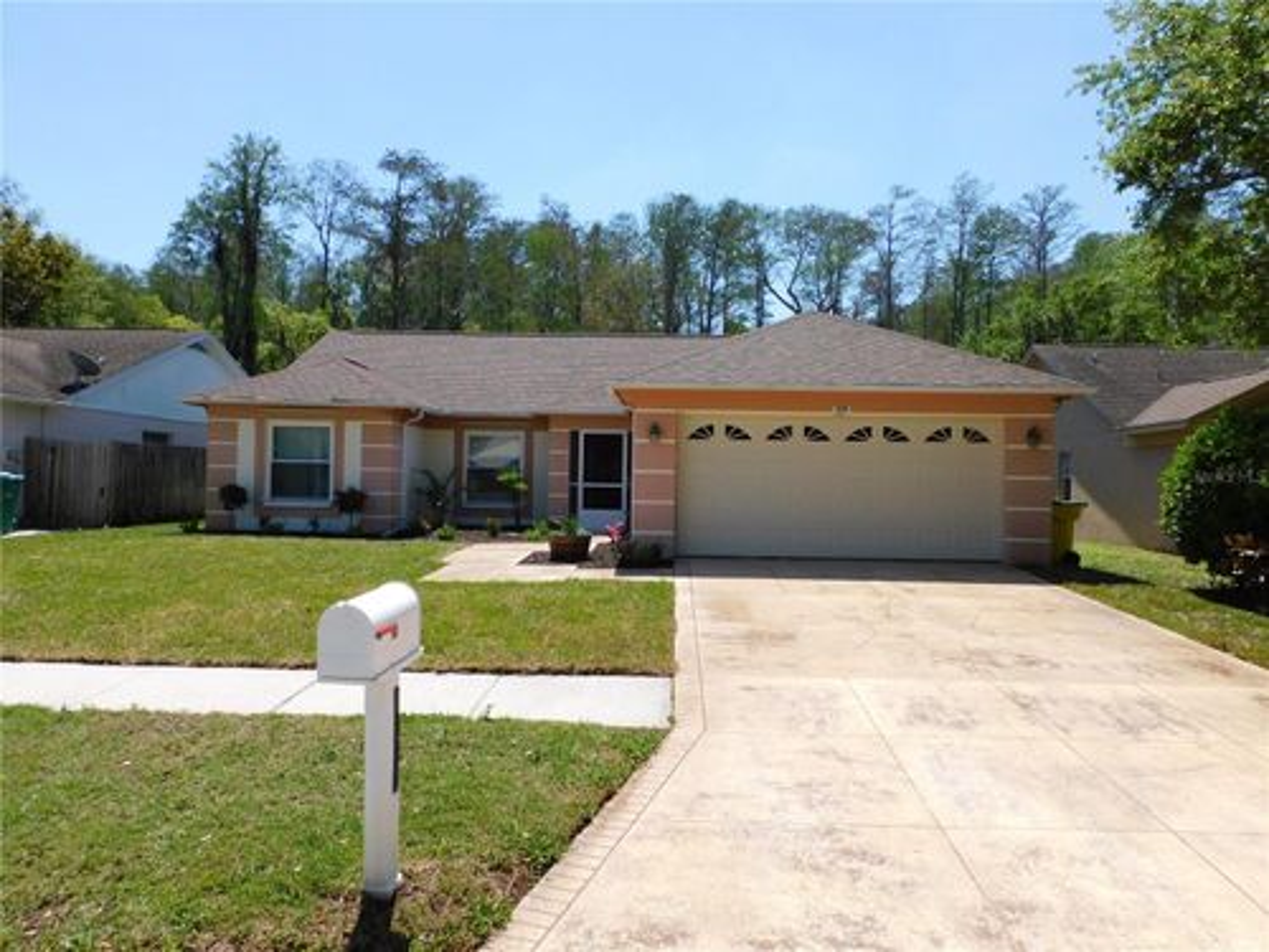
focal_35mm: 24
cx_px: 634
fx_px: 880
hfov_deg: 71.6
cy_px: 476
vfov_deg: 56.8
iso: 125
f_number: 3.3
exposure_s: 1/1250
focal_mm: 4.3
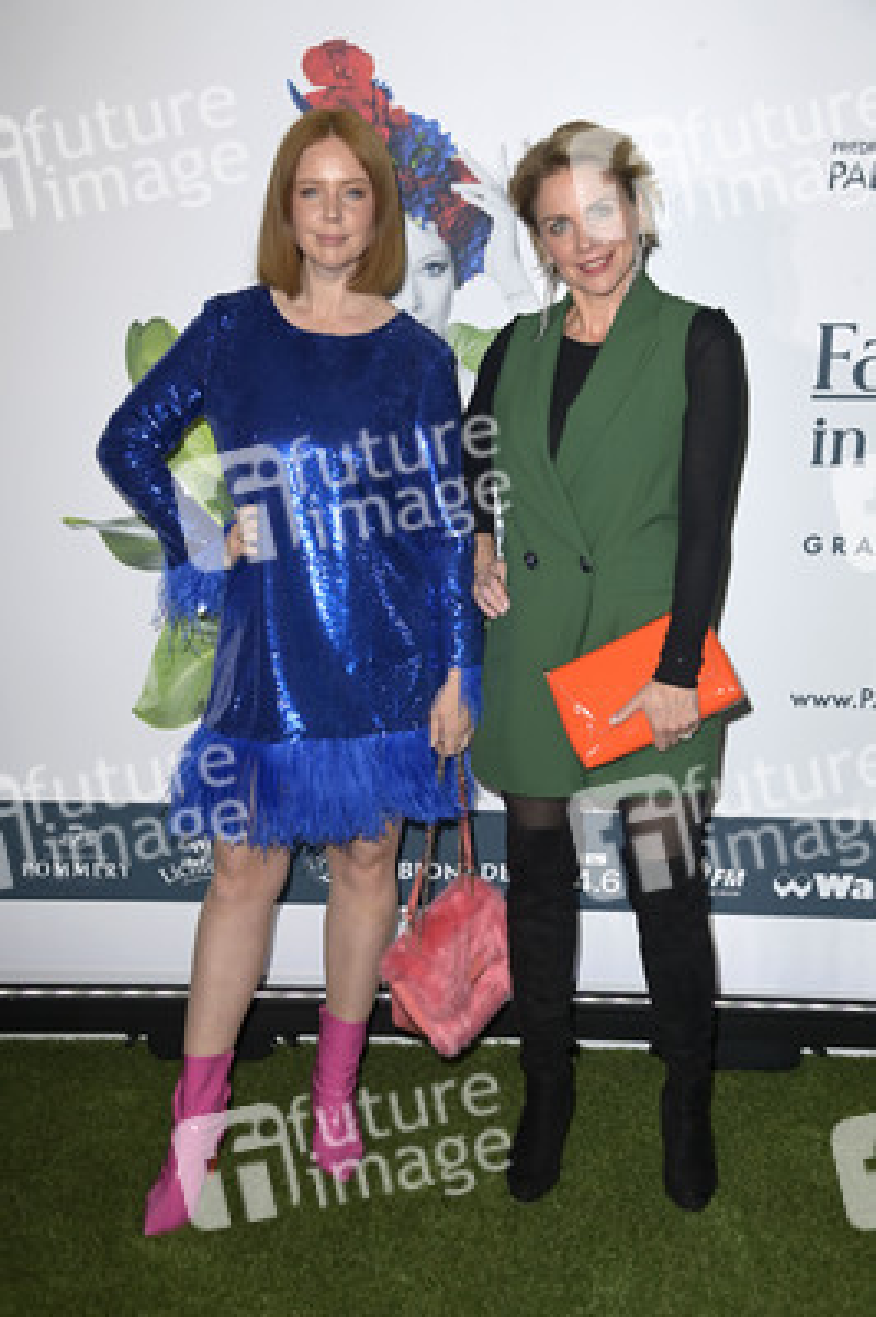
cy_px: 658
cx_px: 438
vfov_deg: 39.6
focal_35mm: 50
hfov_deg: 26.9
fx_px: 1828
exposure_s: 1/250
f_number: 6.3
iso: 640
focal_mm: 50
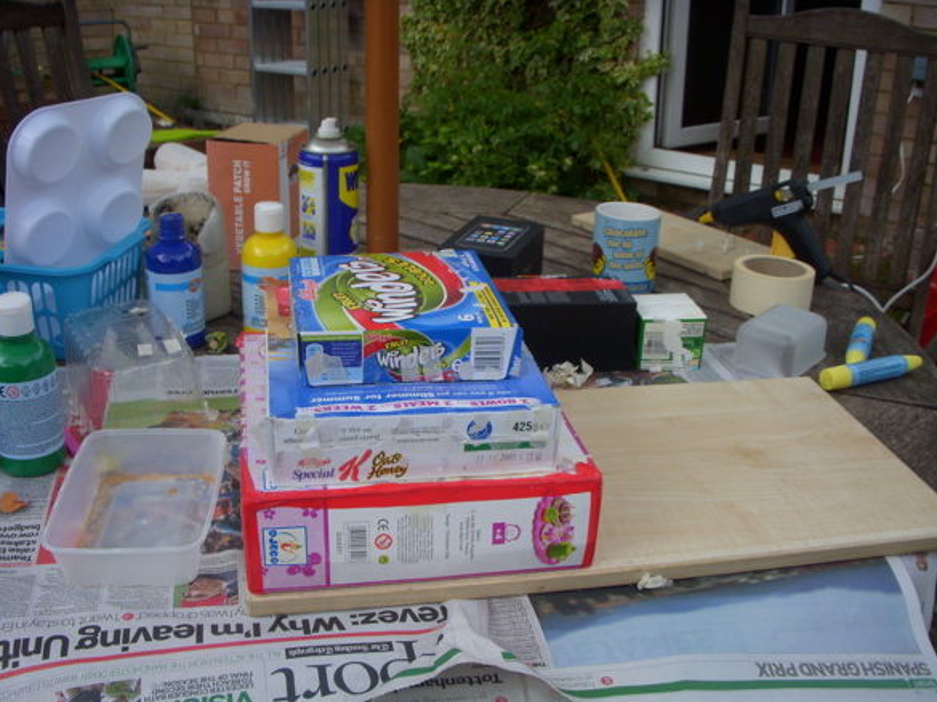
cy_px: 359
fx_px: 1055
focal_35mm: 39
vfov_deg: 36.8
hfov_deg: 47.9
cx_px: 468
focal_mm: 6.3
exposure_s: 1/500
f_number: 3.3
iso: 100
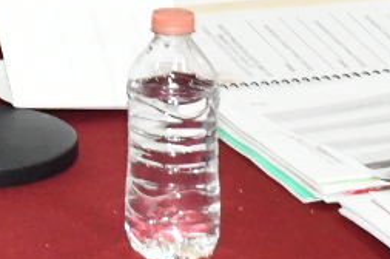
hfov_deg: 8.1
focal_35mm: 250
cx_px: -146
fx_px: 2705
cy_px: -529
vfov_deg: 5.2
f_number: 10
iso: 2000
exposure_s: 1/40
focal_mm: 26
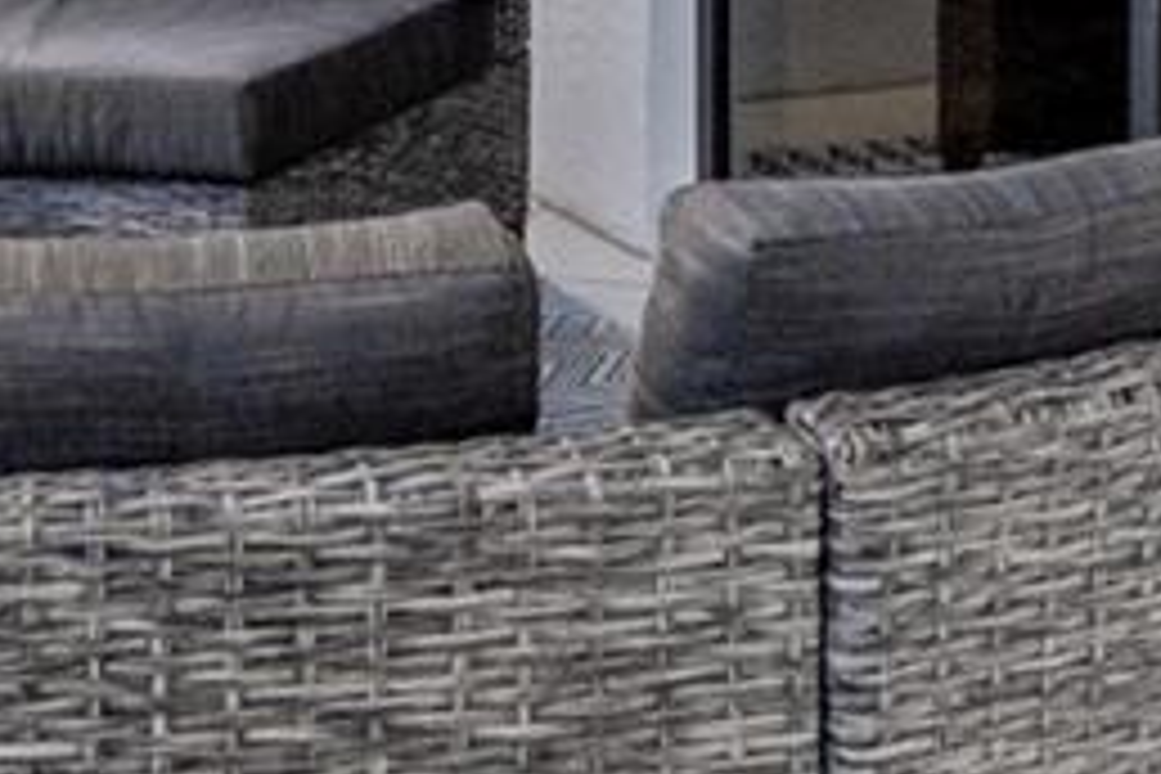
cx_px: 315
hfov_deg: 21.7
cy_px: -706
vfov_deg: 13.0
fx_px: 2999
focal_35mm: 93
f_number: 7.1
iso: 100
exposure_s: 1/20
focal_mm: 10
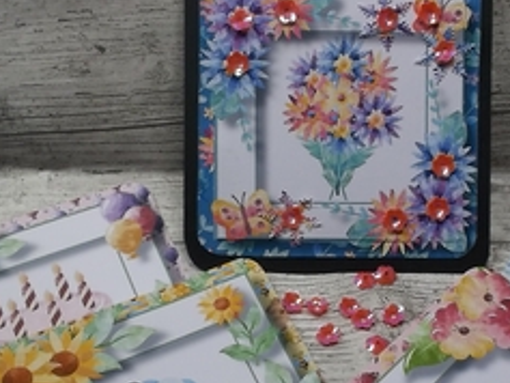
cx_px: 349
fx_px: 811
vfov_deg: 26.2
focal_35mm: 55
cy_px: 294
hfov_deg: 34.5
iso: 86
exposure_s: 1/30
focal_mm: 4.1
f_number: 3.3
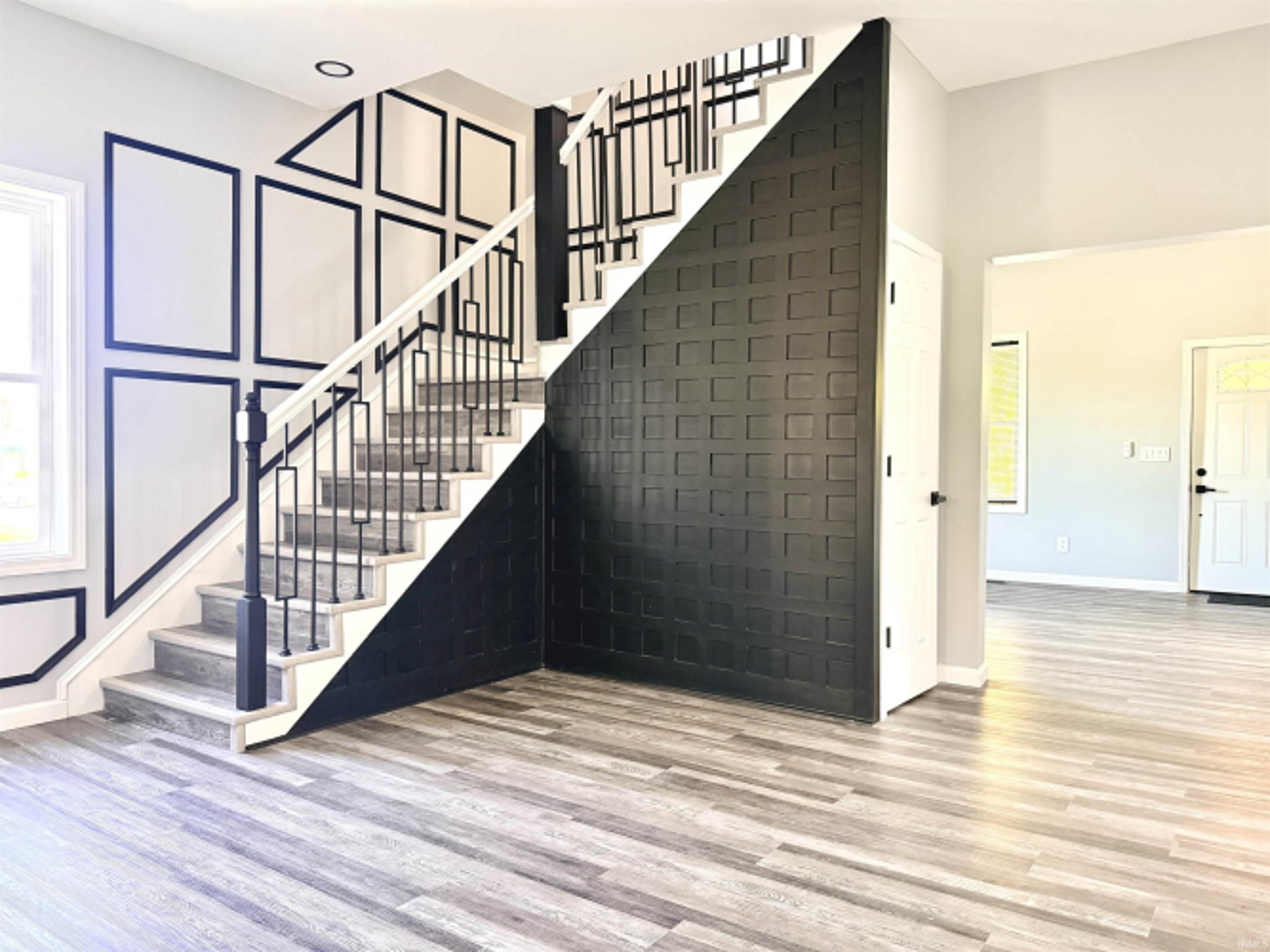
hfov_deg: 71.6
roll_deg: -0.5
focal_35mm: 24
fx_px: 880
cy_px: 476
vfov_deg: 56.8
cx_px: 635
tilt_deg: -0.4
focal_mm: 6.76
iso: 400
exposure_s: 1/60
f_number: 1.78
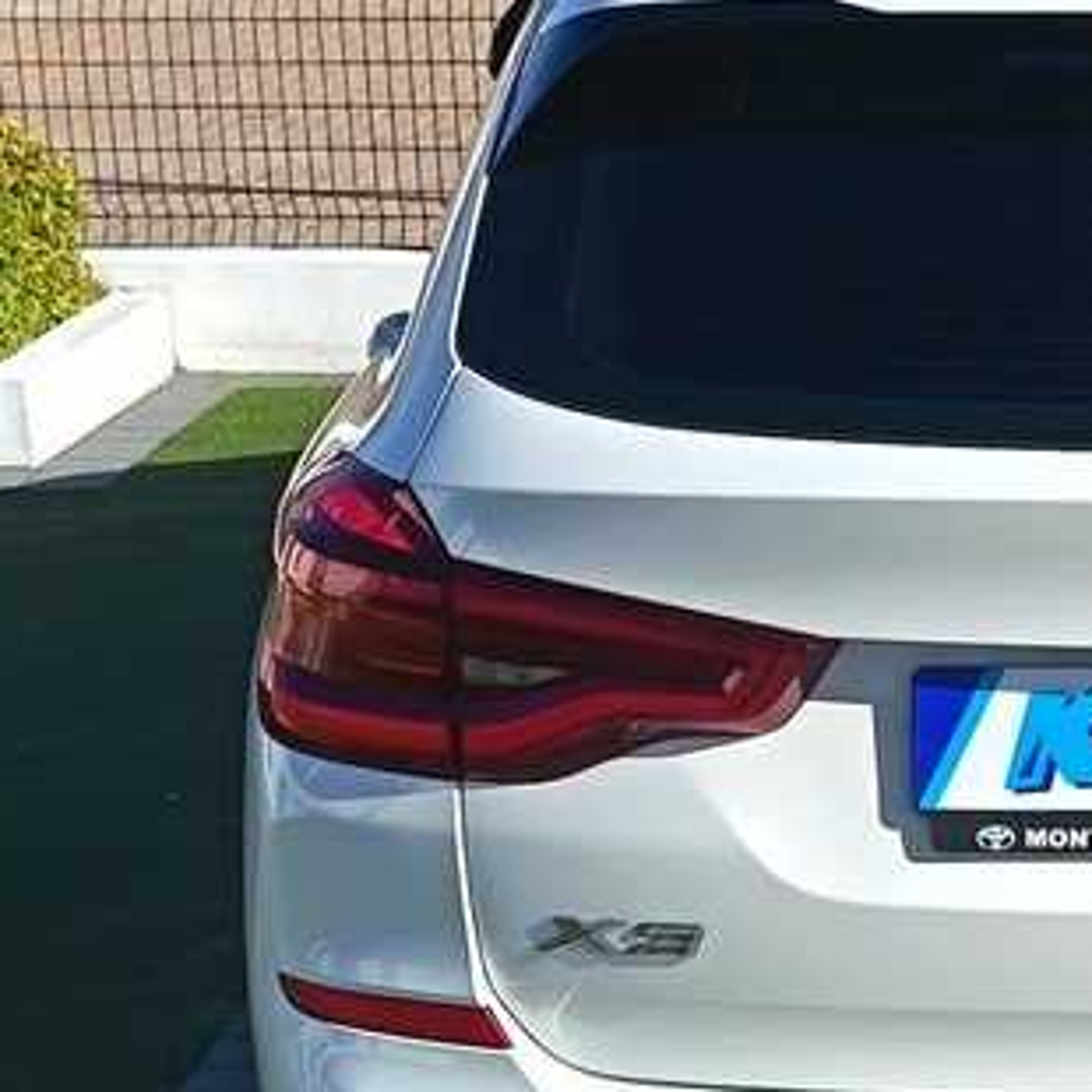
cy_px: 733
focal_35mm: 108
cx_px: 1314
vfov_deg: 16.1
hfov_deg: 15.5
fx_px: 3855
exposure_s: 1/820
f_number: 1.75
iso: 100
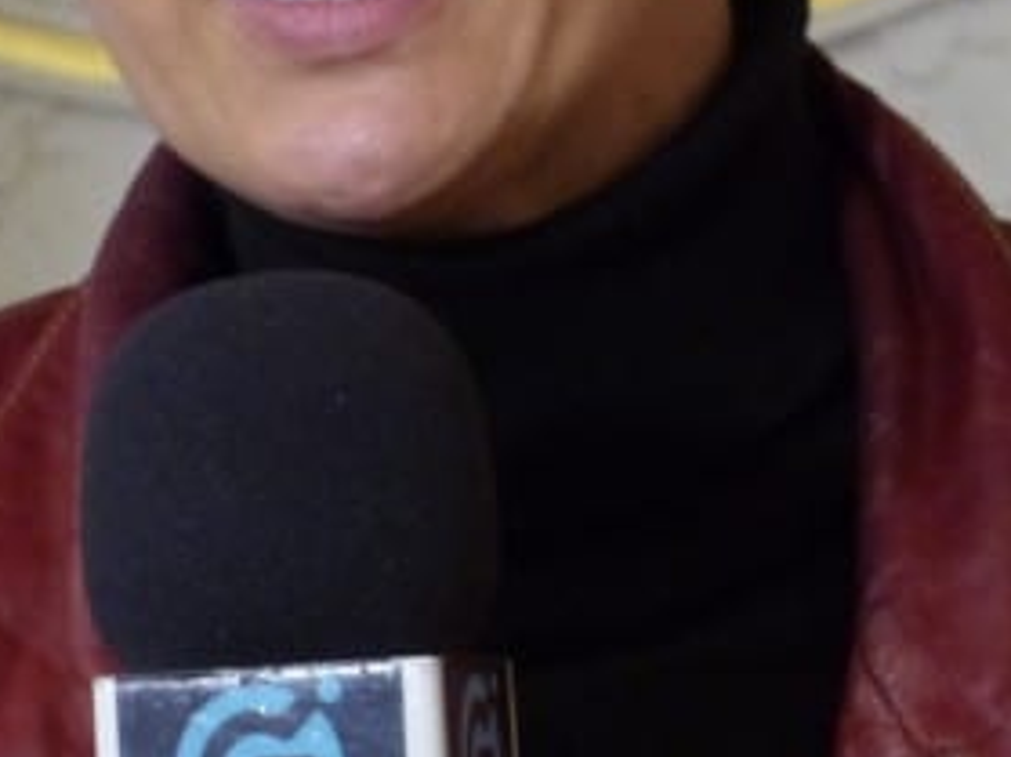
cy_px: 33
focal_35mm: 470
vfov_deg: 3.2
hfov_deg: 4.2
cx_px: 395
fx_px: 13721
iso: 400
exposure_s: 1/40
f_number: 2.8
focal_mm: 23.5
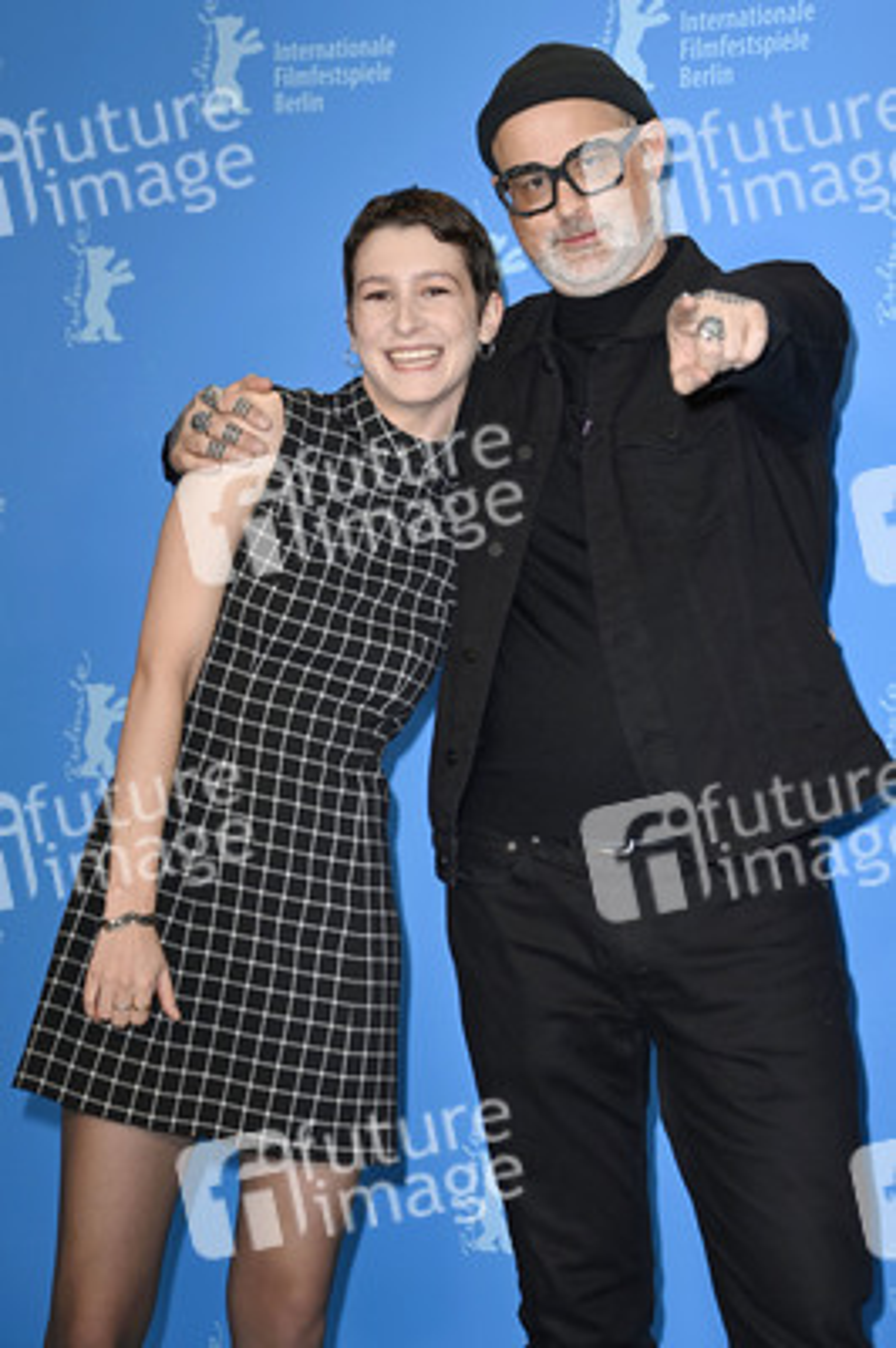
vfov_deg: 22.6
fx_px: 3366
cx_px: 448
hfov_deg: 15.2
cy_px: 674
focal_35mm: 90
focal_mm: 90
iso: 800
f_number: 5.3
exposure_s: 1/200
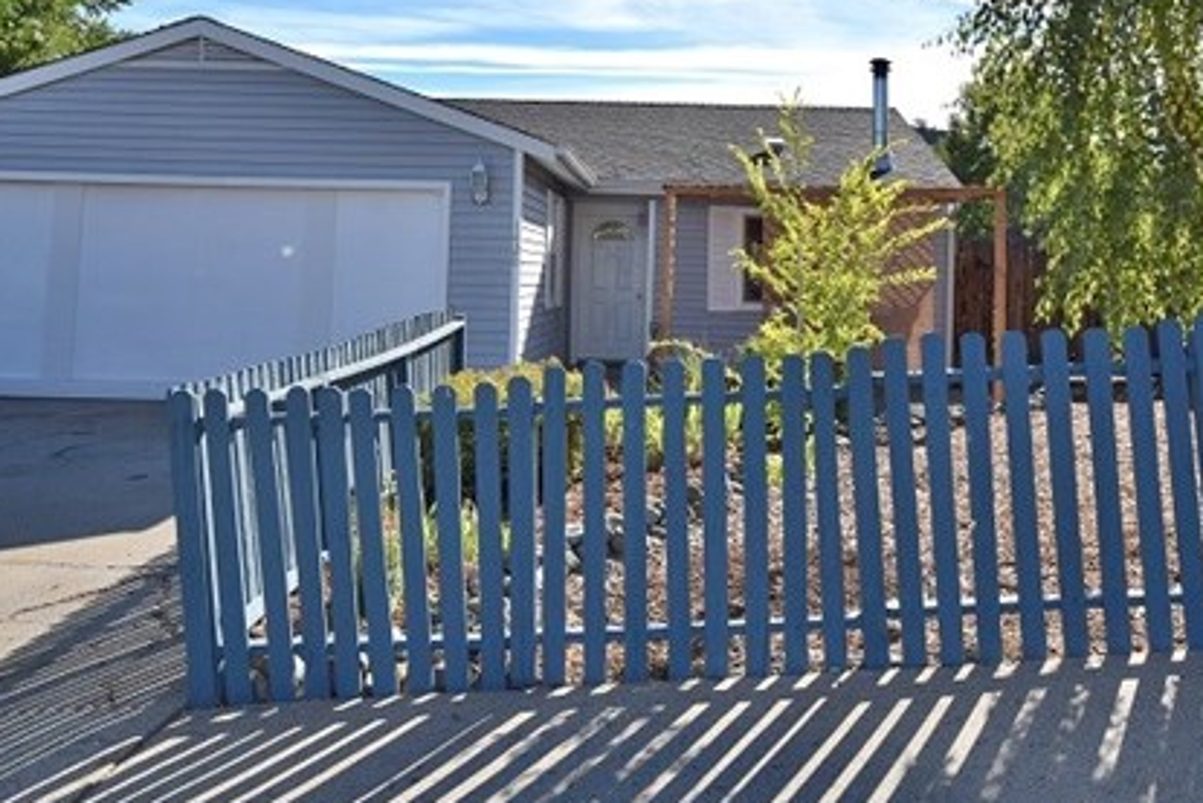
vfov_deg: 35.2
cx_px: 681
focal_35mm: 37
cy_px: 207
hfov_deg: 51.7
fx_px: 1237
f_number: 10
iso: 100
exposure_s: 1/200
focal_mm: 16
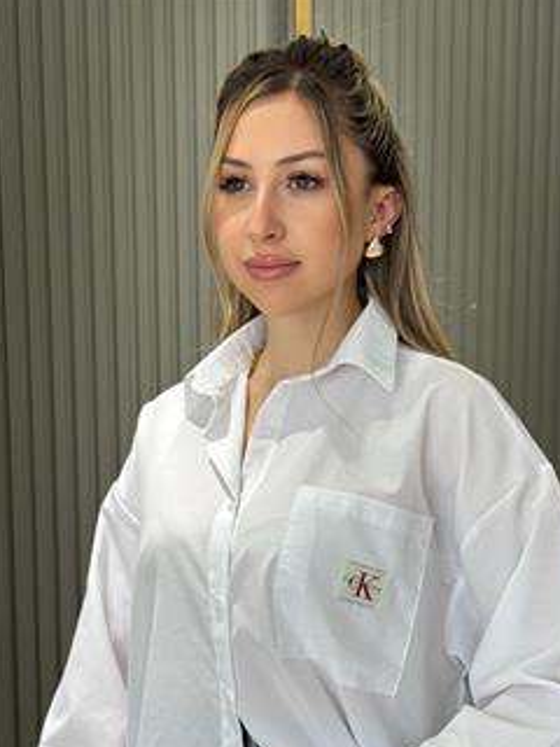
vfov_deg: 24.6
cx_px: 296
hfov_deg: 18.9
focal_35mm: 78
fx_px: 1682
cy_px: 595
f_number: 1.78
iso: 64
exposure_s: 1/50
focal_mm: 6.76
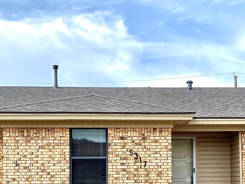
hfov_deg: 30.2
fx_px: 453
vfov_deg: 22.5
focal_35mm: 64
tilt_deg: +2.0
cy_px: 158
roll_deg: +0.0
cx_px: 147
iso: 32
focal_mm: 4.25
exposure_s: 1/2358
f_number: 1.8
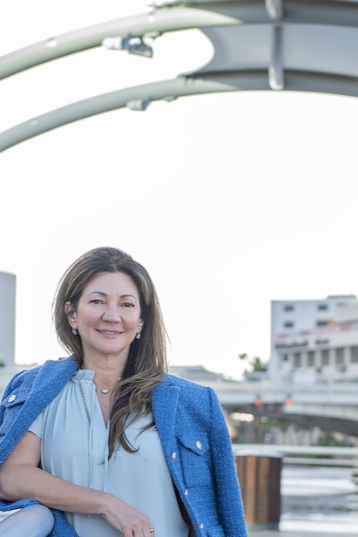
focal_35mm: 125
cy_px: 530
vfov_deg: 16.1
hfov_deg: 11.0
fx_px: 1863
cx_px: 253
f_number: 3.5
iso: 400
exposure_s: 1/500
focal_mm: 55
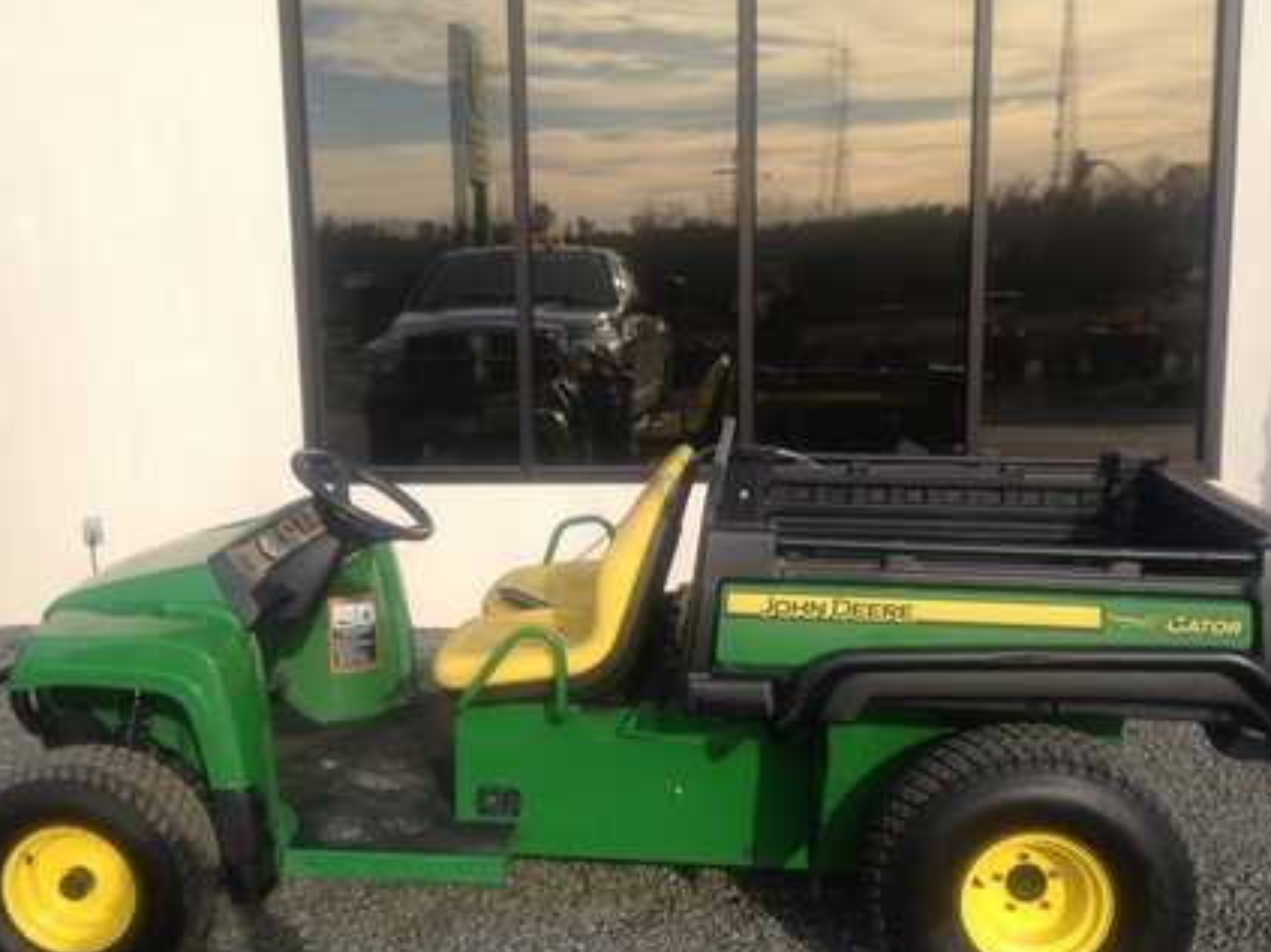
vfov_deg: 32.1
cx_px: 616
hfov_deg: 42.1
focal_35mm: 45
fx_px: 1652
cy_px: 541
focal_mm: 4.28
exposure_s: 1/593
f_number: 2.4
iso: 50
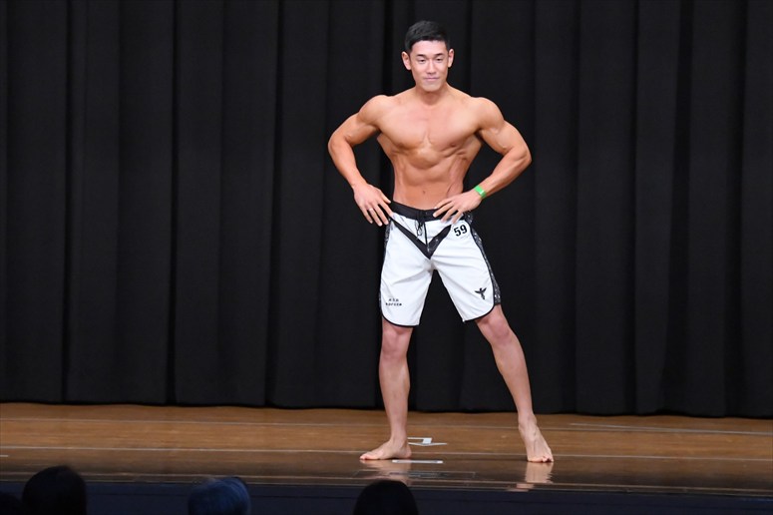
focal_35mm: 217
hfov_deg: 9.5
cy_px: 258
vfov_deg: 6.3
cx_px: 386
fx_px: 4657
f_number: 5.6
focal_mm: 145
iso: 8000
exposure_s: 1/400
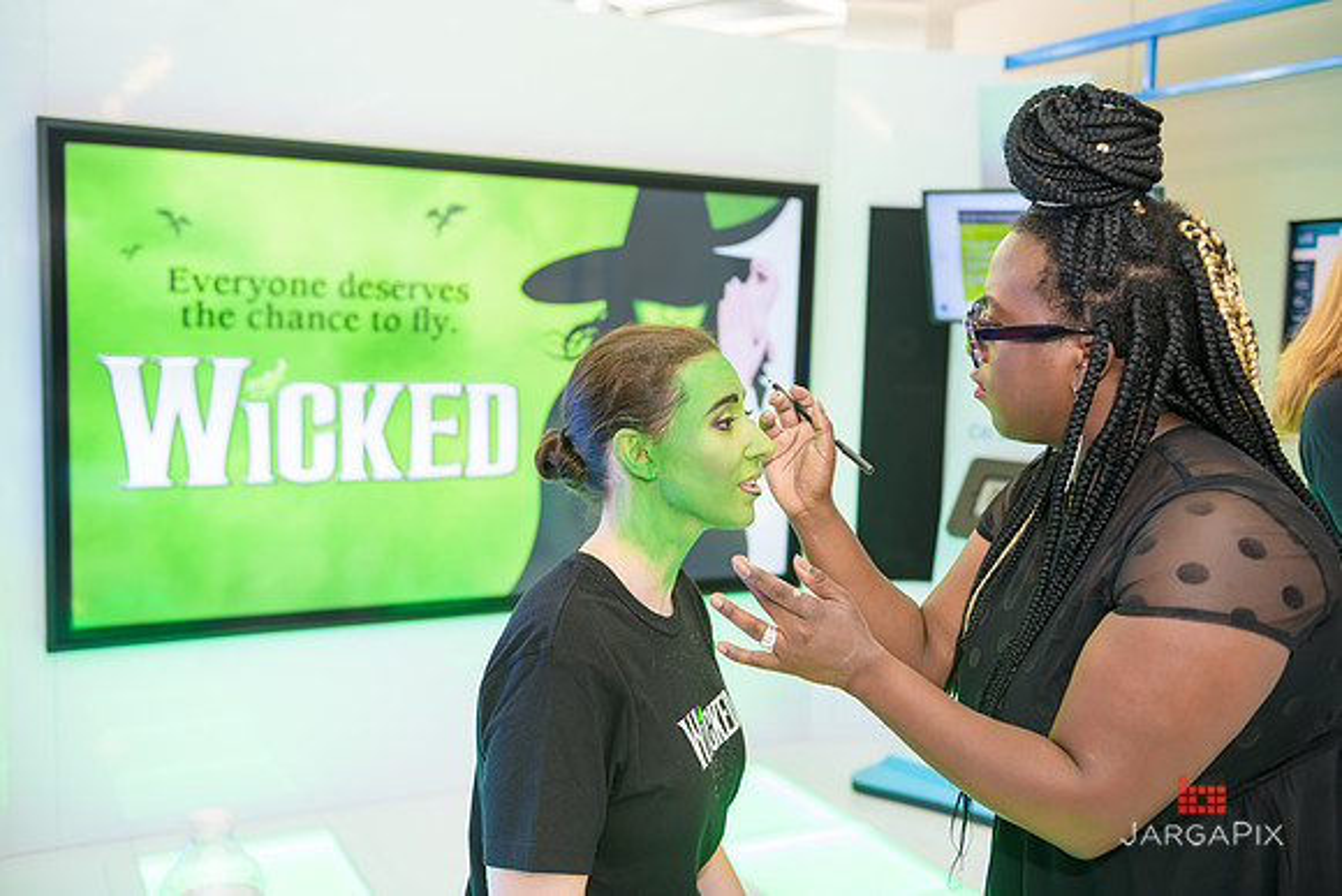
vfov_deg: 37.9
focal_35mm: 35
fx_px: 1305
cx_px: 671
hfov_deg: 54.4
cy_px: 448
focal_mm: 35
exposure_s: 1/125
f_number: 3.2
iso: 400
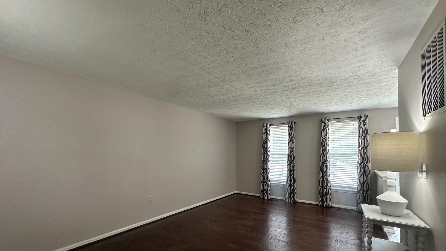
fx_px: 189
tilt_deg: +1.4
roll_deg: -0.6
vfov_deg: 66.4
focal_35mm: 16
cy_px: 151
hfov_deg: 99.4
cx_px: 227
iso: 200
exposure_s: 1/60
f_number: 2.2
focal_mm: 2.22
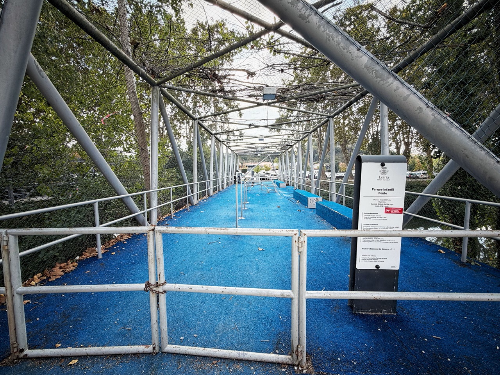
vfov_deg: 85.7
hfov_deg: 102.1
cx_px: 250
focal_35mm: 14
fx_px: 202
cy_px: 188
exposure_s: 1/333
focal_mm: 2.22
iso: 50
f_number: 2.2
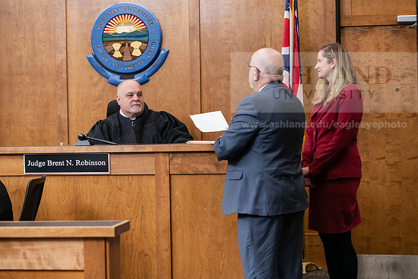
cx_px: 209
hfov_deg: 28.8
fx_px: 813
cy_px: 140
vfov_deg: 19.5
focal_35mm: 70
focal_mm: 70
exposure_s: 1/200
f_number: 4
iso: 1600
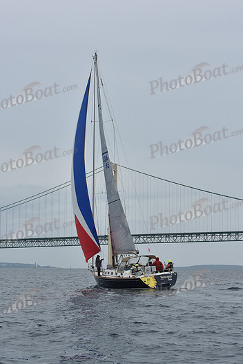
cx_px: 114
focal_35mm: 77
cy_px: 186
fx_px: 779
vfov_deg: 26.3
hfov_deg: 17.7
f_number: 9
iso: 250
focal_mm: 70
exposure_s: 1/800
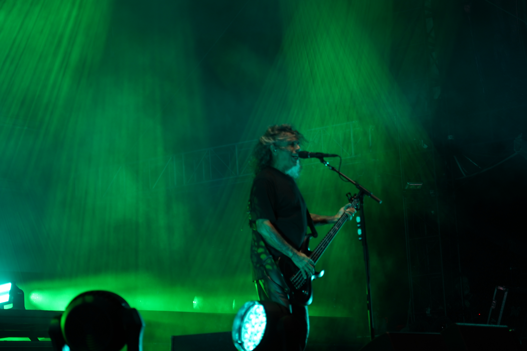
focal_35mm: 105
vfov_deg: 13.0
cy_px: 176
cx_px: 264
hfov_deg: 19.5
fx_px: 1537
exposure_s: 1/125
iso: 500
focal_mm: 105
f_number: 4
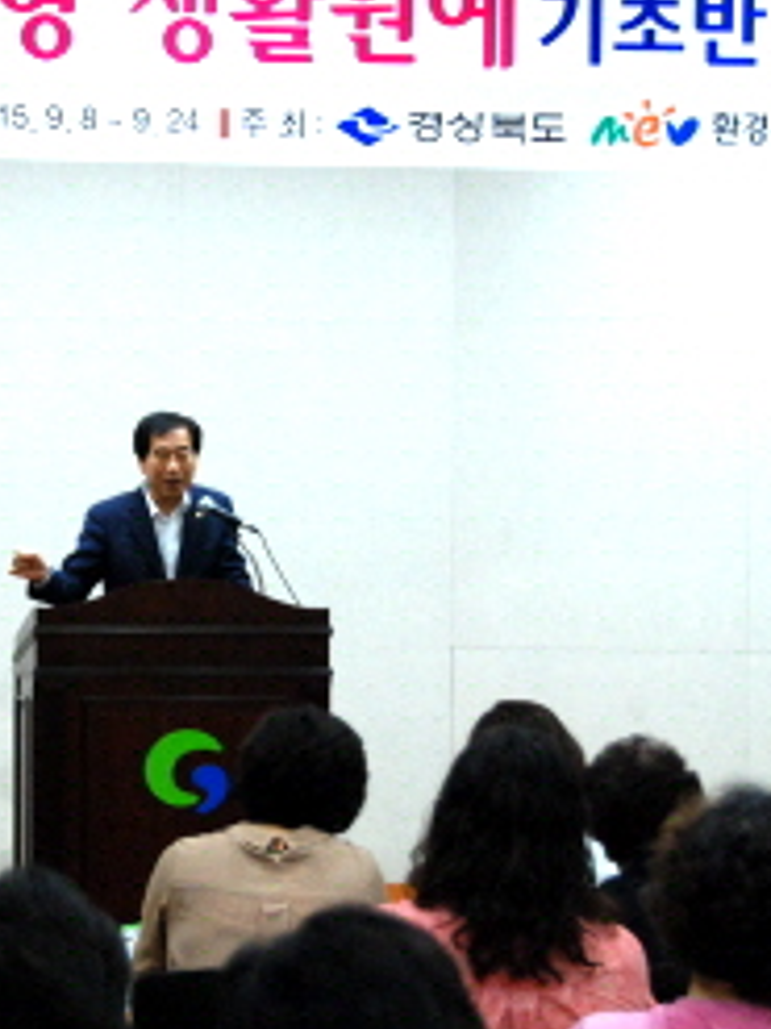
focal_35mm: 152
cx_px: 175
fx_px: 4518
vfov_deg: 13.0
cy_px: 548
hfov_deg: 9.7
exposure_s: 1/60
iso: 1250
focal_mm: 52
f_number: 4.8
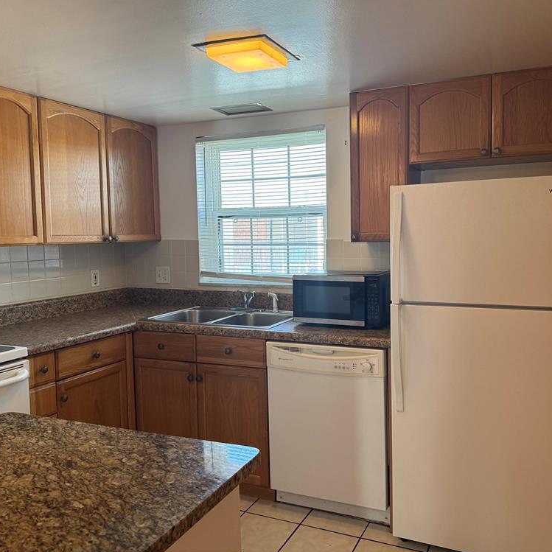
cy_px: 270
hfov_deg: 55.5
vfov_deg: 55.6
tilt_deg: -3.8
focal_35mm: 29
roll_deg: +0.4
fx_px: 523
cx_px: 309
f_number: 1.78
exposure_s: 1/120
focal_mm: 6.76
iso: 200
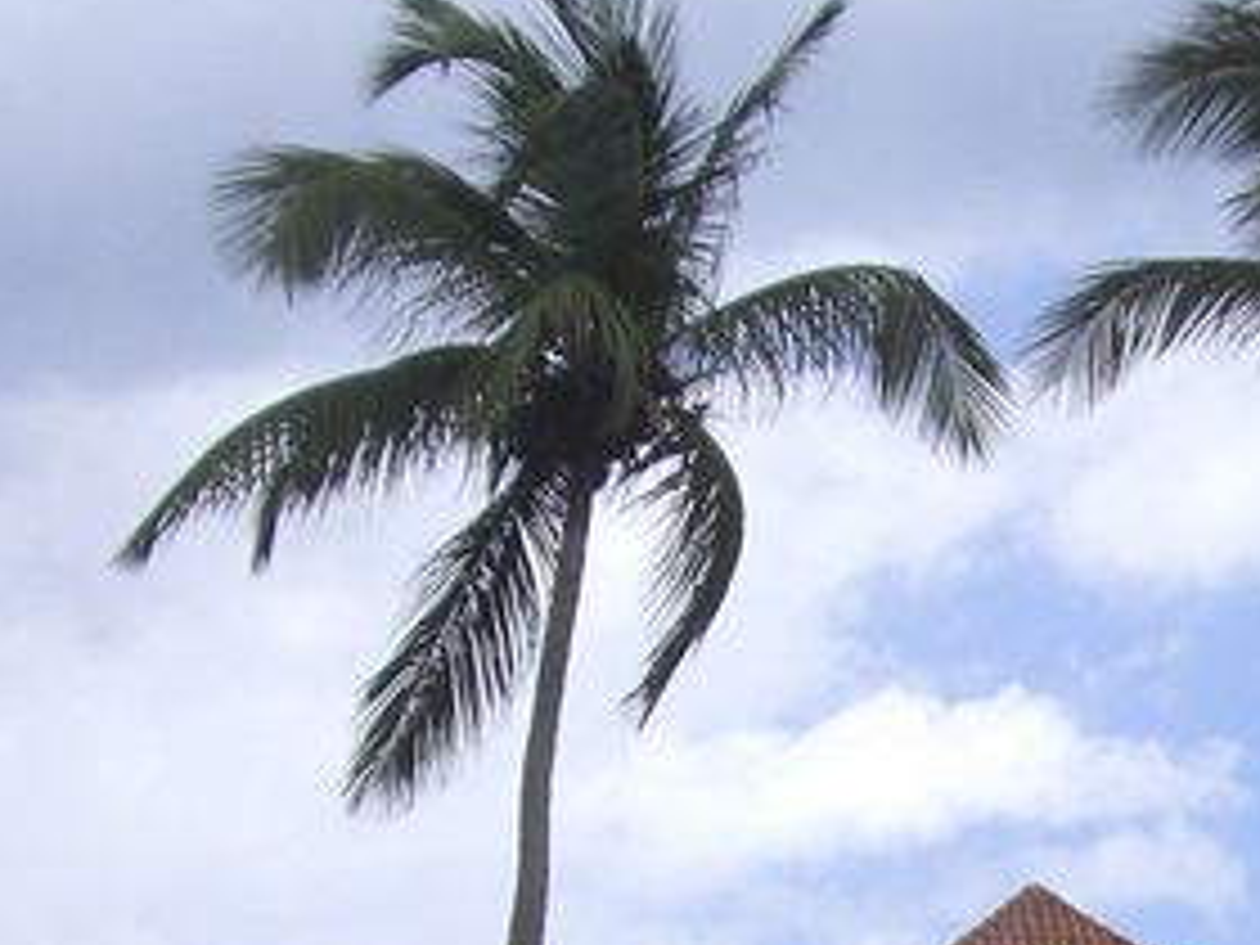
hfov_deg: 13.9
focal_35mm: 139
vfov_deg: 10.3
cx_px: 1431
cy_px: 1408
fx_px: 5060
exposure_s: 1/200
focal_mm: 6.2
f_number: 8
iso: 64
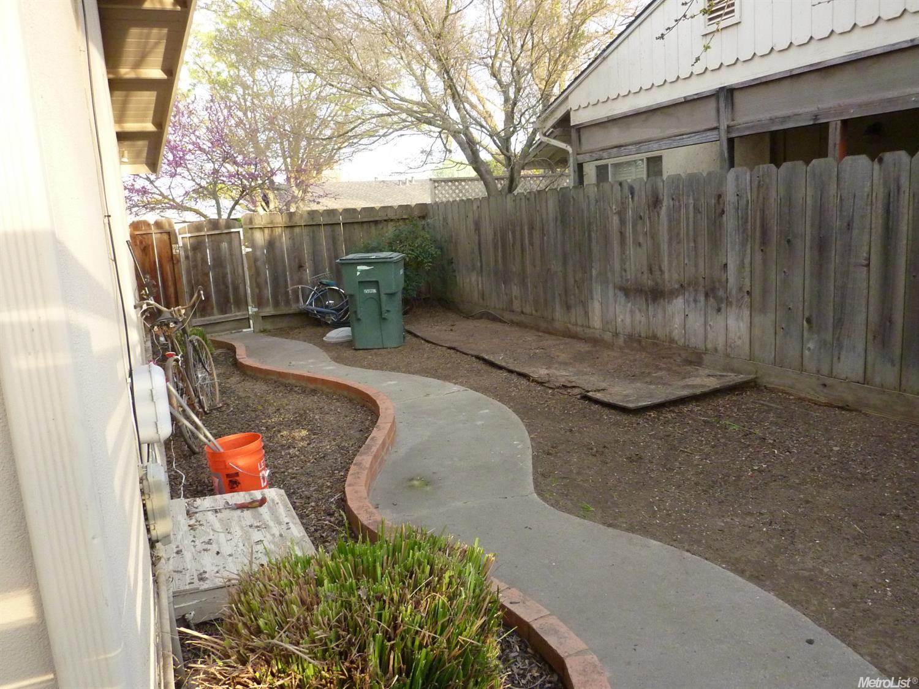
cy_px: 344
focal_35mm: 25
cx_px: 460
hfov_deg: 69.4
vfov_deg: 54.9
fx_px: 663
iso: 400
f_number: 4
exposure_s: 1/125
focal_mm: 4.1
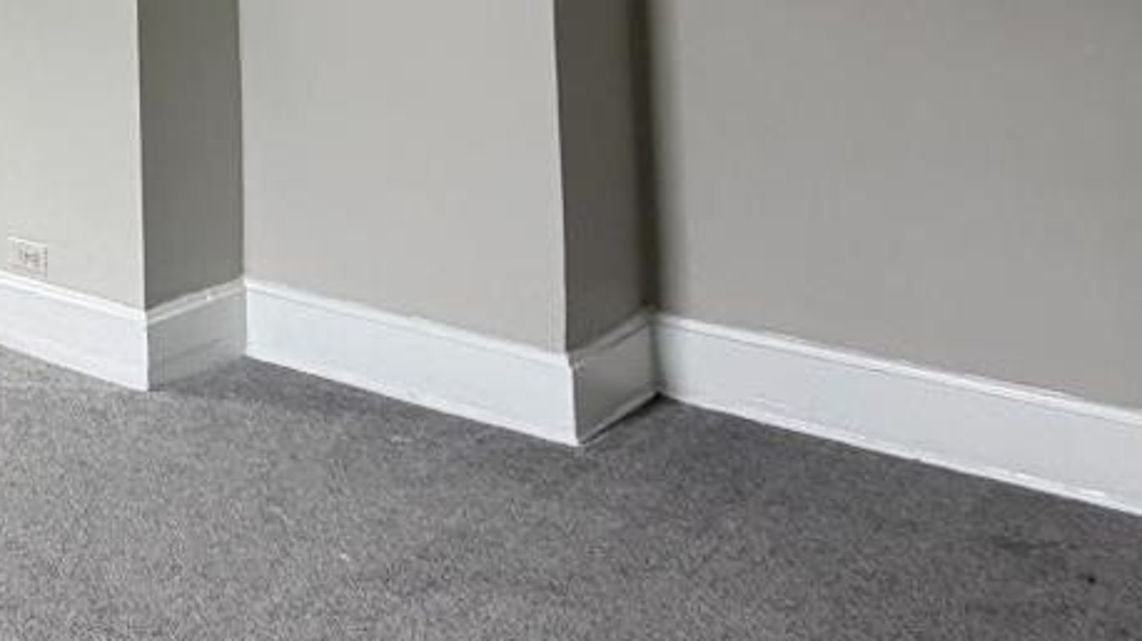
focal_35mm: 50
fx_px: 1513
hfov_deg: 34.1
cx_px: -197
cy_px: -293
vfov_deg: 20.7
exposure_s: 1/121
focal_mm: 2.22
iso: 200
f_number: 2.2
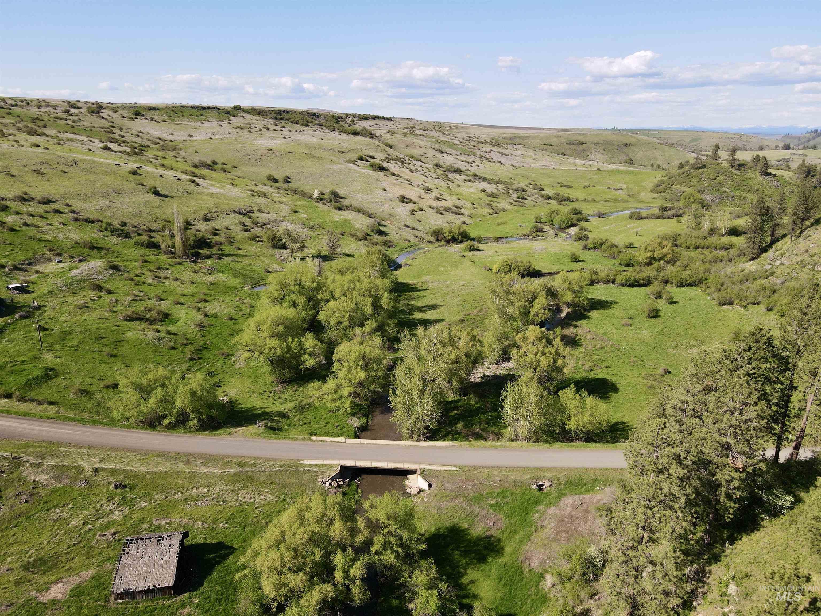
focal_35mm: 24
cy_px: 308
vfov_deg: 56.8
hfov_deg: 71.6
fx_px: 569
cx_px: 410
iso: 100
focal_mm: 4.5
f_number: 2.8
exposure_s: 1/725
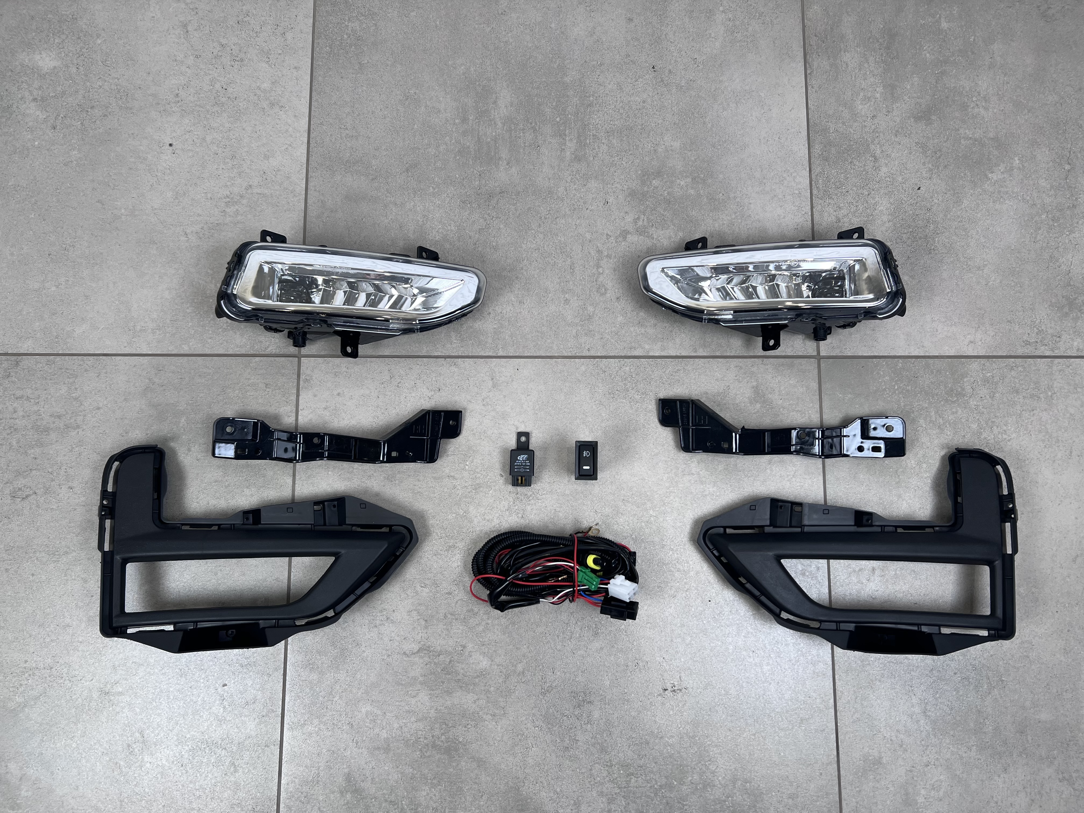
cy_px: 406
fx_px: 814
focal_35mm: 26
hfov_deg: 67.3
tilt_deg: -82.2
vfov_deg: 53.1
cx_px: 542
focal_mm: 5.7
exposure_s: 1/100
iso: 50
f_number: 1.5
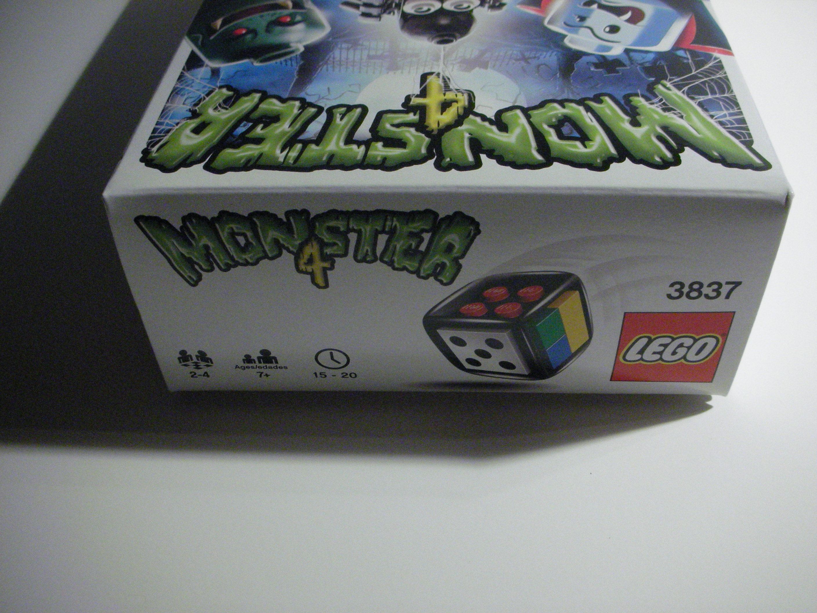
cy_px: 306
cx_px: 408
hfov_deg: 52.6
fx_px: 826
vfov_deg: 40.7
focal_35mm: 35
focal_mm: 5.8
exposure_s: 1/90.1
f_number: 3
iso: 400
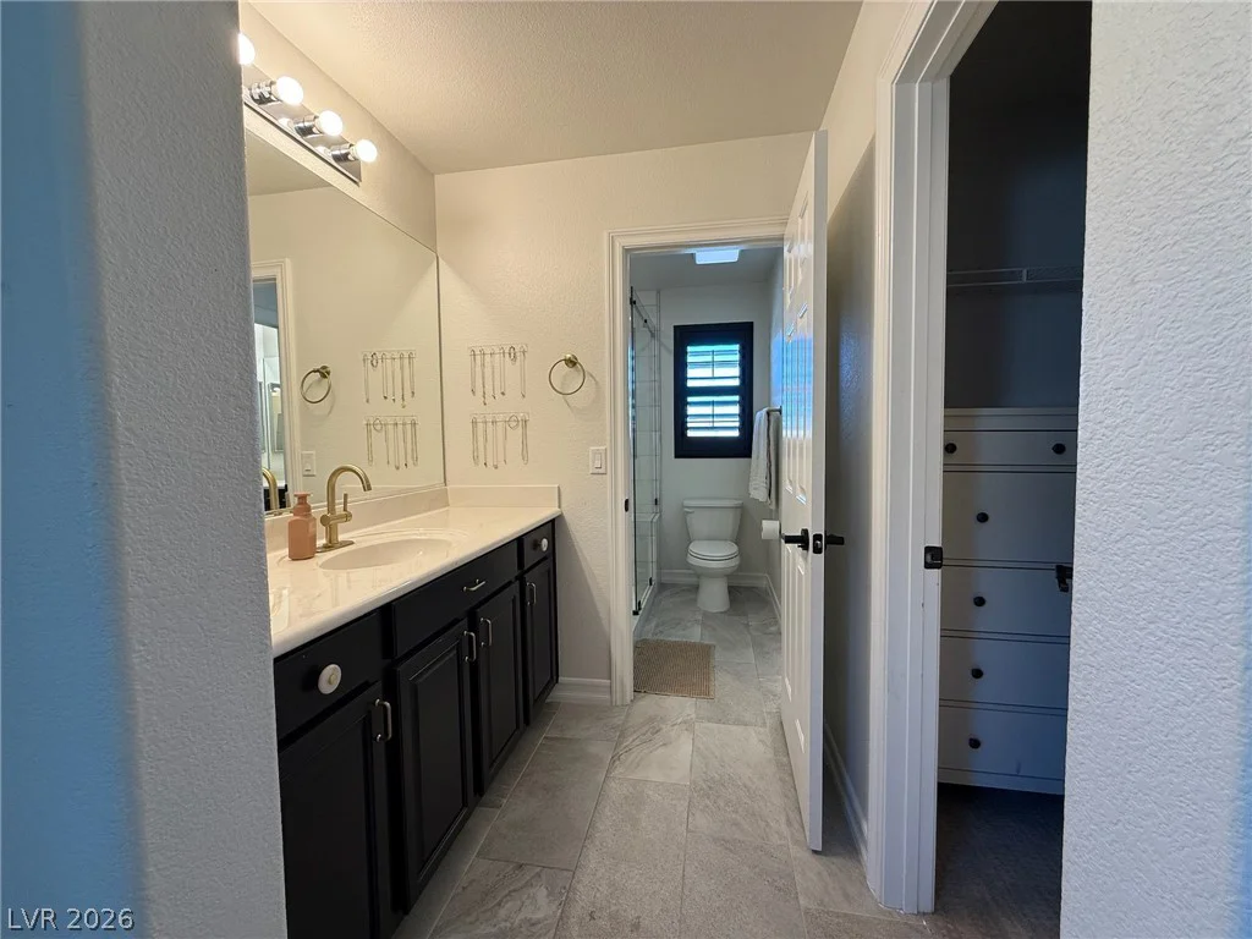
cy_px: 470
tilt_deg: -3.2
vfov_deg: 85.7
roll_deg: +0.6
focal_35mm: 14
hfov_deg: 102.1
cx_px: 626
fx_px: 506
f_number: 2.2
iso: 100
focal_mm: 2.22
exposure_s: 1/120
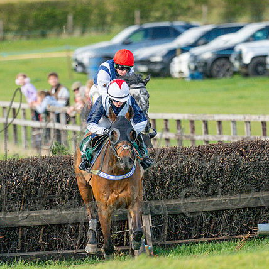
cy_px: 178
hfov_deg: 1.7
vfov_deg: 1.7
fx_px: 9205
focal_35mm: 1047
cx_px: 85
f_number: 4.5
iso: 400
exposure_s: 1/2000
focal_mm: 400
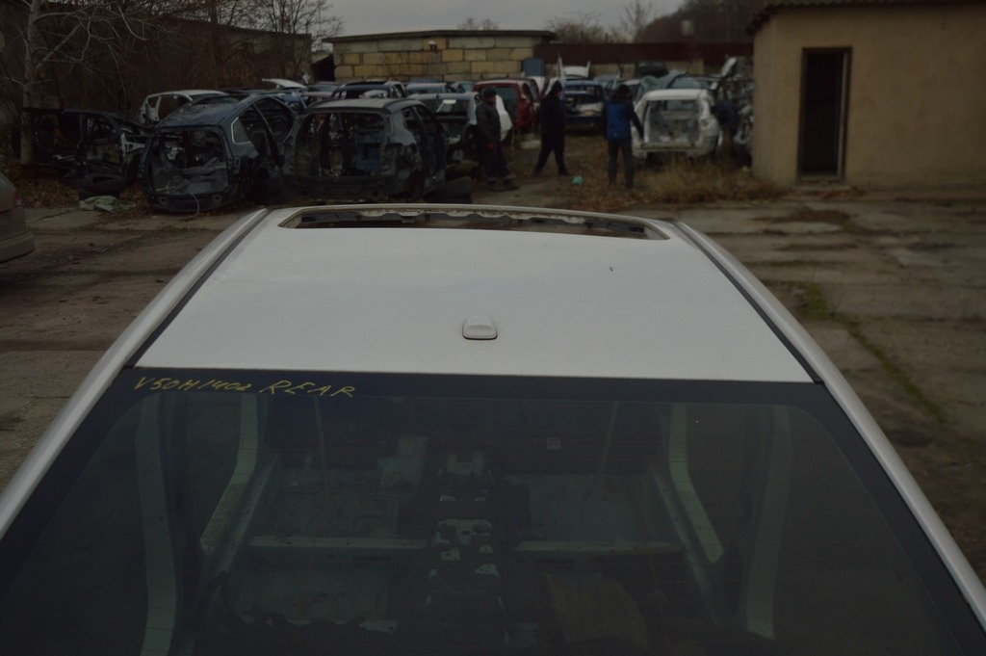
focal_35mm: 36
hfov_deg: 53.2
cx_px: 493
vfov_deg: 36.8
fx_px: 985
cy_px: 328
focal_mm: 24
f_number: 4
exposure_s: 1/4000
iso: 400
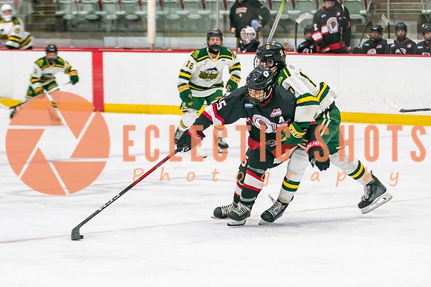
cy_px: 174
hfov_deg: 11.3
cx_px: 251
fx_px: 2172
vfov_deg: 7.6
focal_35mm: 181
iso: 800
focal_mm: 90
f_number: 2.8
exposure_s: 1/640
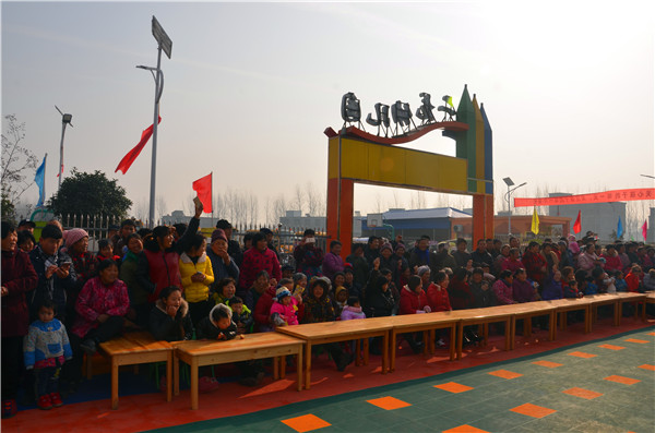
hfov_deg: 67.5
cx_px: 328
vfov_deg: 47.7
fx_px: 490
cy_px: 216
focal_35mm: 27
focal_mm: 18
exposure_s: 1/250
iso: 100
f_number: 10
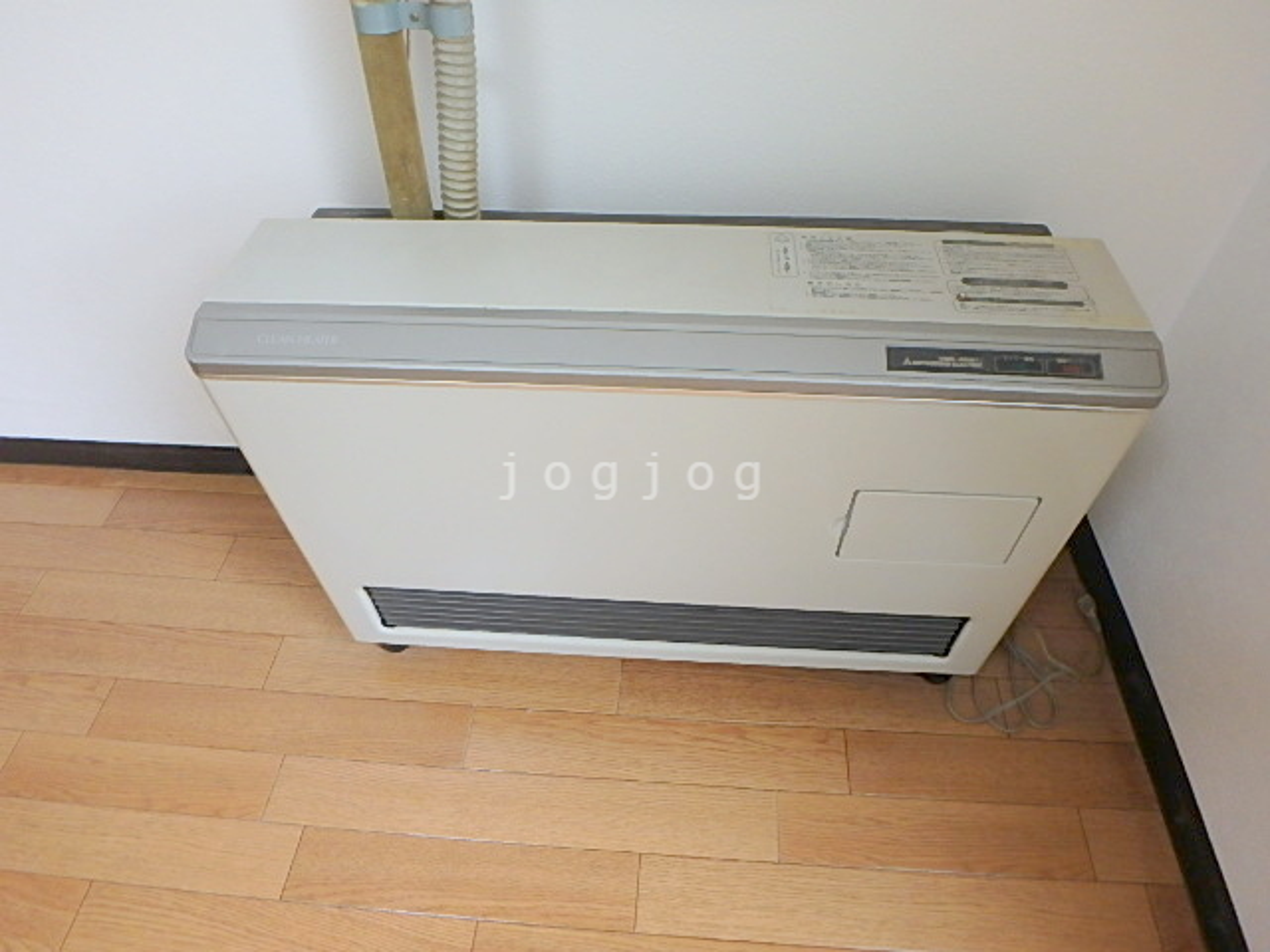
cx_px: 635
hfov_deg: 79.0
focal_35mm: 21
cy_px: 476
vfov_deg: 63.4
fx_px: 770
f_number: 3.5
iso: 250
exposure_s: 1/30
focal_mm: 3.7
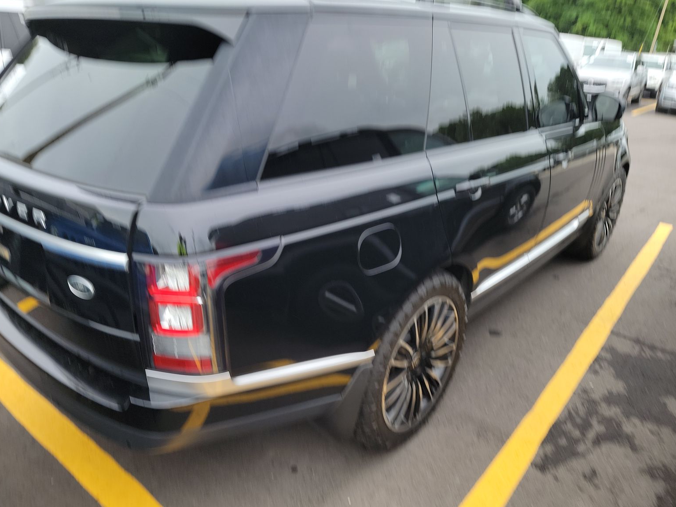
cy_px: 257
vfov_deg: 54.9
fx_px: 488
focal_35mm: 25
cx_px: 341
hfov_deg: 69.4
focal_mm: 6.7
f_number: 1.8
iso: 58
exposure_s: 1/59
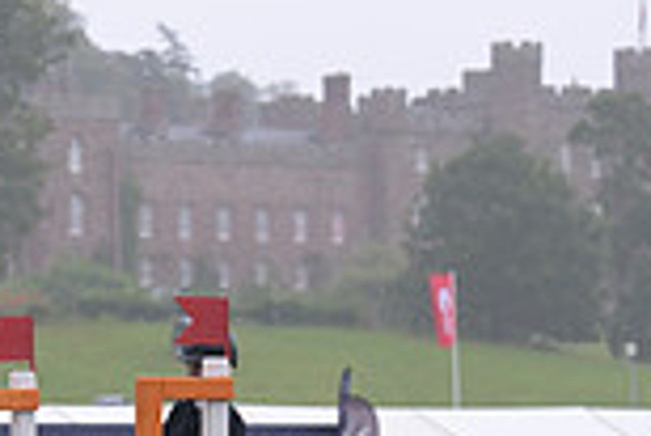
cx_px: -461
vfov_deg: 3.8
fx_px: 6552
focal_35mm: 362
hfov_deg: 5.6
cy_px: 633
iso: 720
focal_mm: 96
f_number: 5.6
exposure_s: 1/800
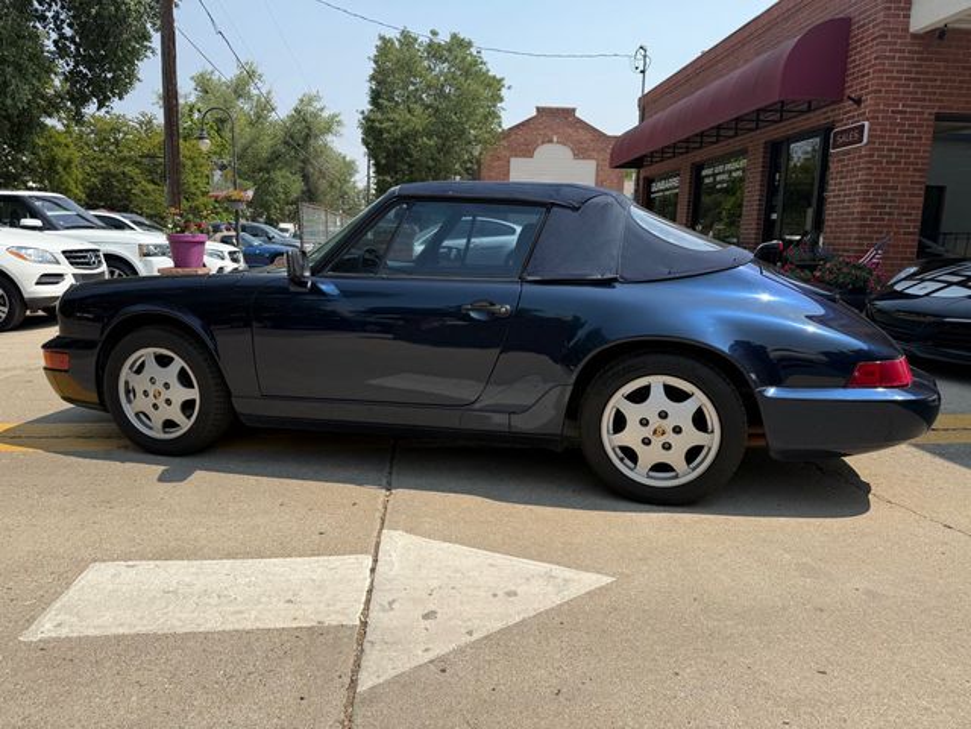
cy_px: 364
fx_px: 673
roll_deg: -1.2
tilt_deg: -9.9
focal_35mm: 24
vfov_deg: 56.8
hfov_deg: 71.6
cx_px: 486
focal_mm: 6.76
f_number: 1.78
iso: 80
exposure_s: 1/4167
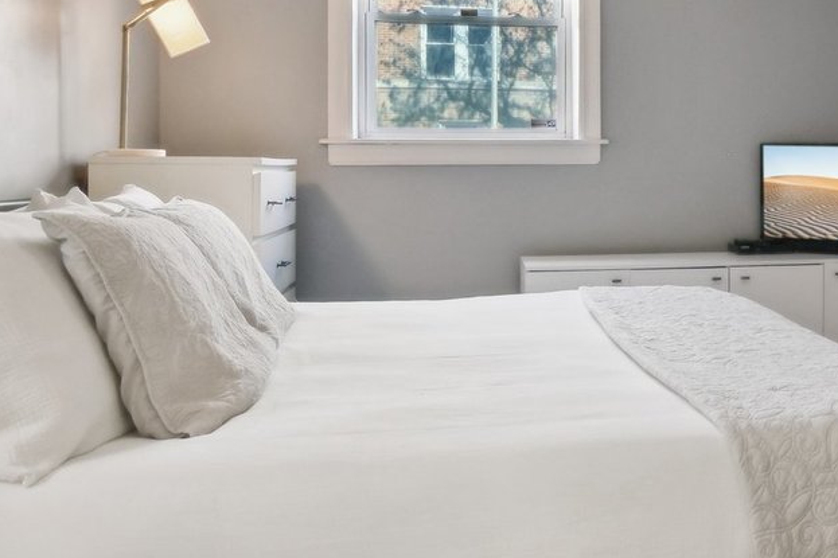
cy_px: 145
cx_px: 720
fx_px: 908
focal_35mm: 39
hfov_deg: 45.8
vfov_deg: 33.6
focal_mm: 10
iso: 400
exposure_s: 1/125
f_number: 8
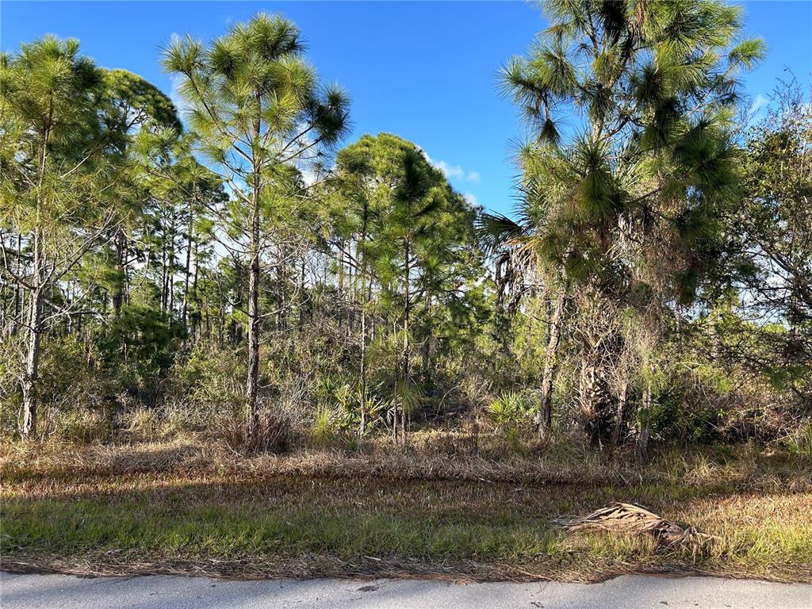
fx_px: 610
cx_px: 406
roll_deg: -0.7
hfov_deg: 67.3
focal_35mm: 26
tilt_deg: +3.8
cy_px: 304
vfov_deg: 53.1
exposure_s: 1/1089
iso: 50
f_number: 1.5
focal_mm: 5.7
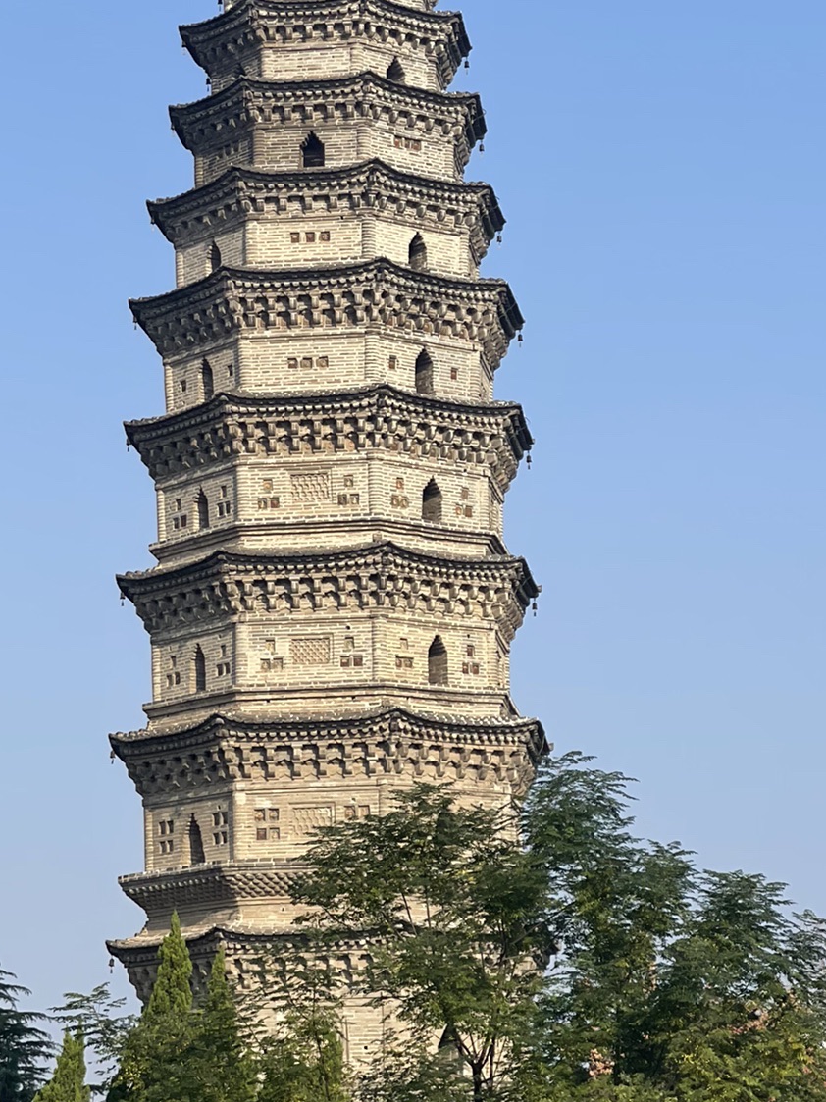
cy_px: 274
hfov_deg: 13.0
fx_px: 3628
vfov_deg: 17.2
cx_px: 336
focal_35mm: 114
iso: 20
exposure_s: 1/1263
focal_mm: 7.5
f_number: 2.2
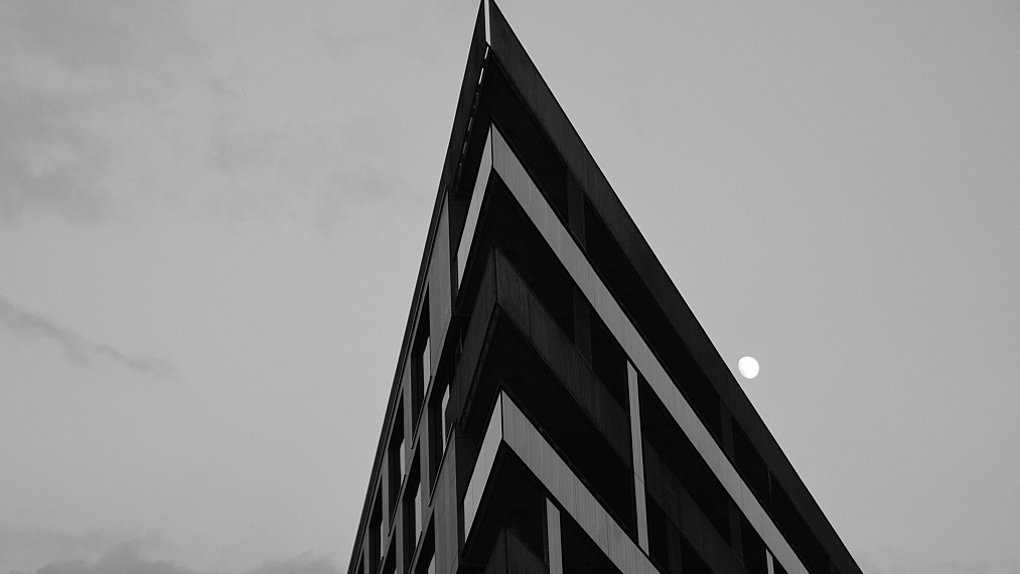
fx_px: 2407
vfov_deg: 13.6
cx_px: 512
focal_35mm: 89
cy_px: 285
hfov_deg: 23.9
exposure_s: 1/125
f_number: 5
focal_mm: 56
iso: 1000
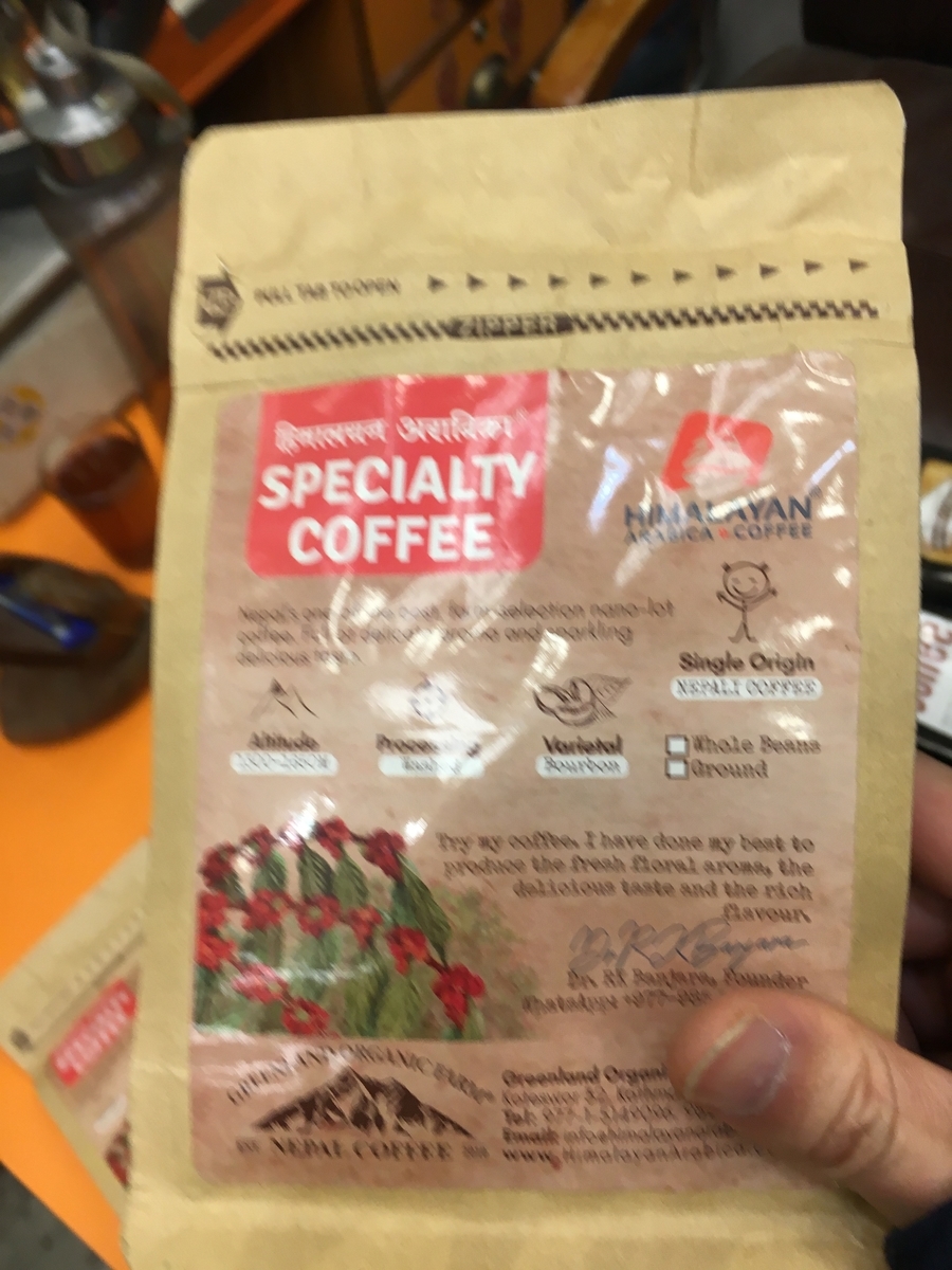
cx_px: 476
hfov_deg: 48.2
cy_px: 635
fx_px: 1063
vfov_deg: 61.7
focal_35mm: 29
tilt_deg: -64.0
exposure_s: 1/33
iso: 25
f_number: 2.2
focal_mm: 4.15
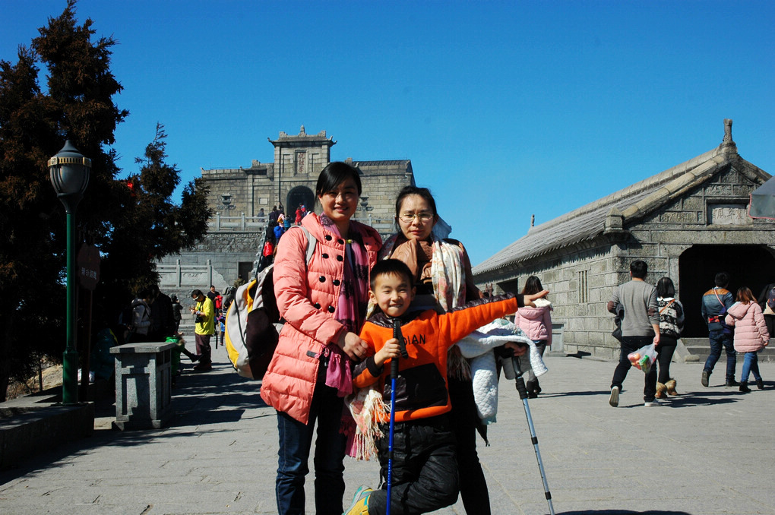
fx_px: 806
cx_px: 388
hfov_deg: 51.3
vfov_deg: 35.4
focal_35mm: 38
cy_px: 258
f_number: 10
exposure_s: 1/400
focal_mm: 25
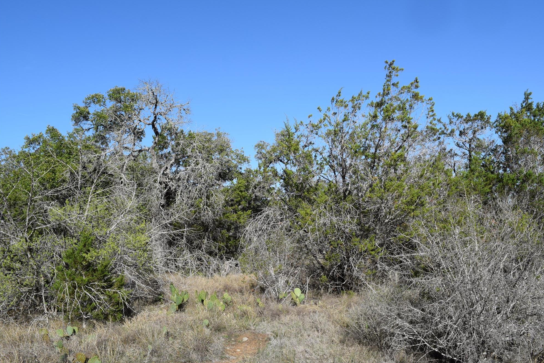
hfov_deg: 65.5
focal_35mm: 28
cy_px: 181
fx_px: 423
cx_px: 279
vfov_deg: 46.4
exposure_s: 1/400
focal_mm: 18
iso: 200
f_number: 10
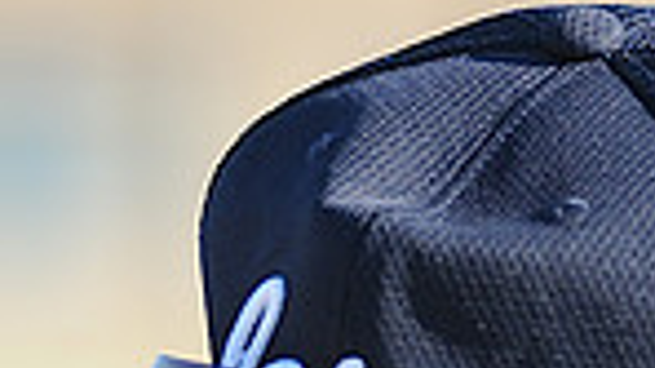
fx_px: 24818
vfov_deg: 0.8
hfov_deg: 1.5
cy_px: 918
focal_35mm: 1430
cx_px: 547
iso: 200
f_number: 4
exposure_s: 1/640
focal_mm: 300
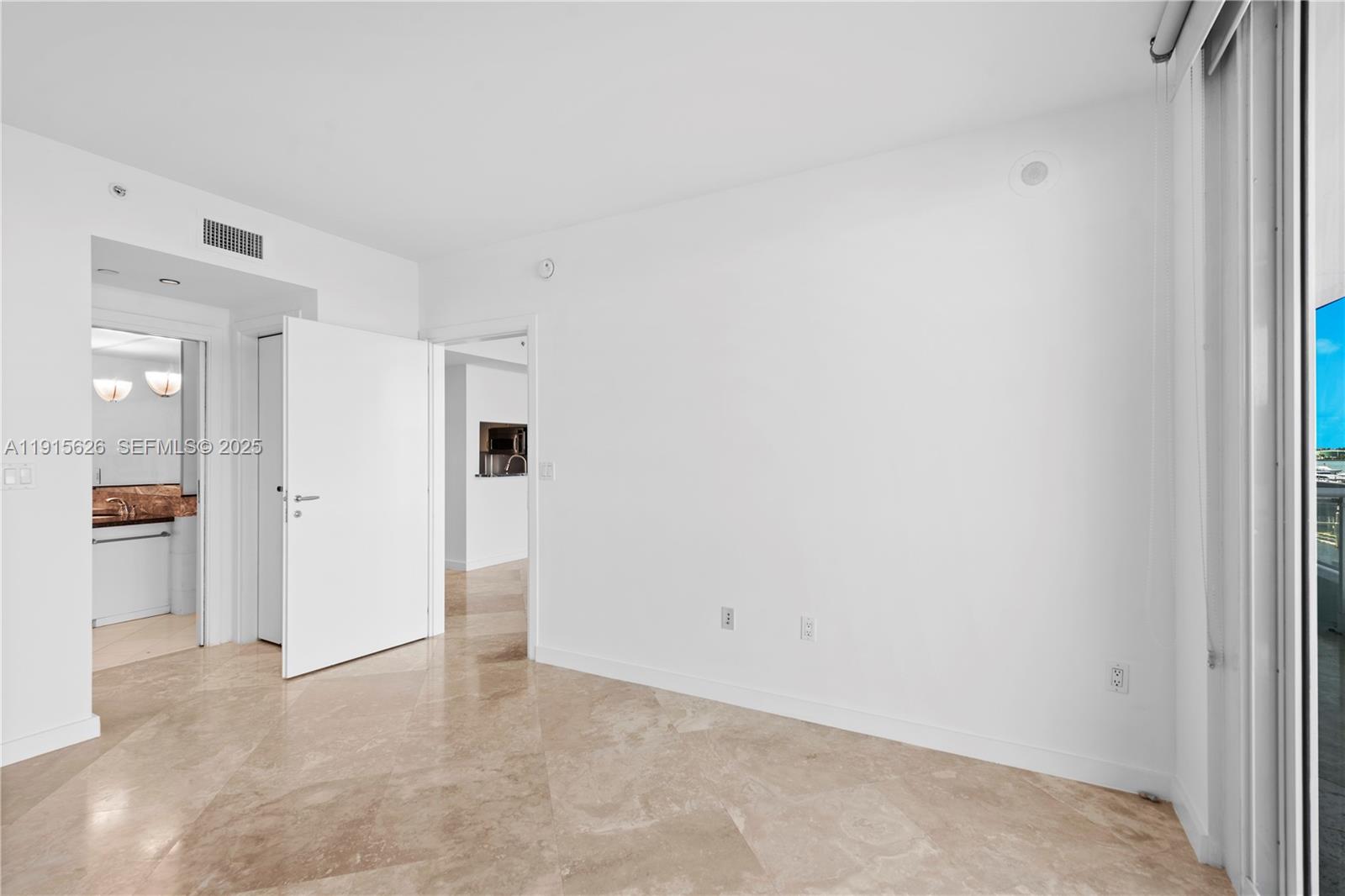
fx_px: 598
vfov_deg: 73.7
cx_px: 672
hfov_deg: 96.7
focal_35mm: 16
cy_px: 448
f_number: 8
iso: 320
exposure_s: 1/20
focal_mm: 16
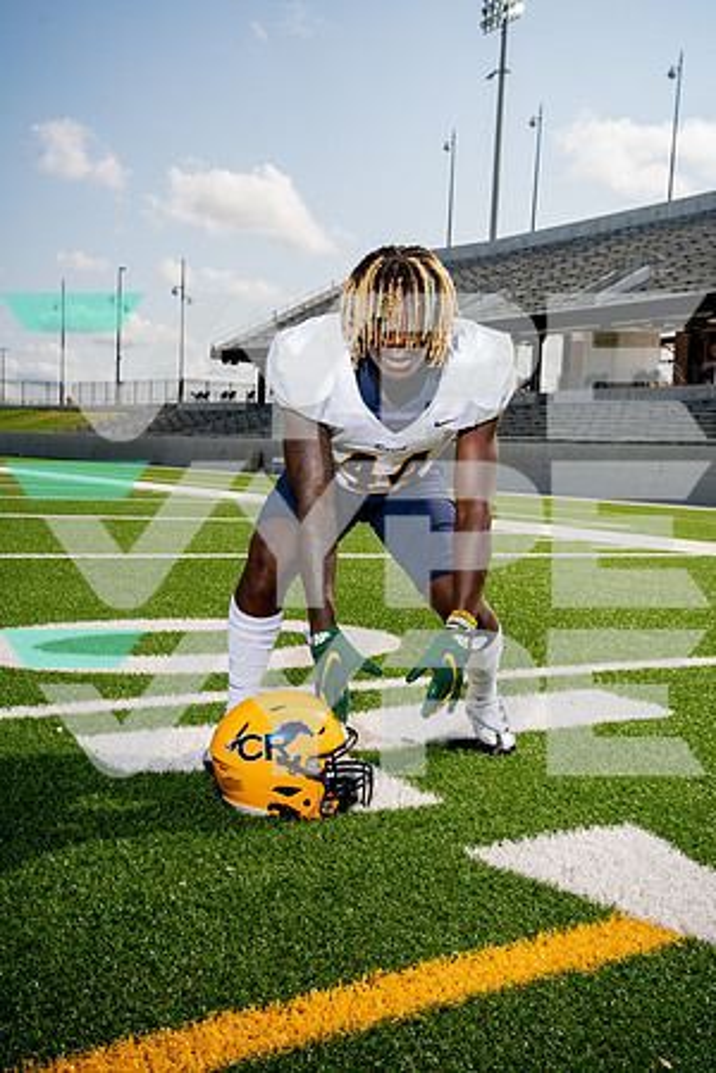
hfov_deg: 35.1
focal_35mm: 38
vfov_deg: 50.7
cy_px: 536
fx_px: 1134
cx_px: 358
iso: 100
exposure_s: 1/250
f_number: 7.1
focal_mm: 38
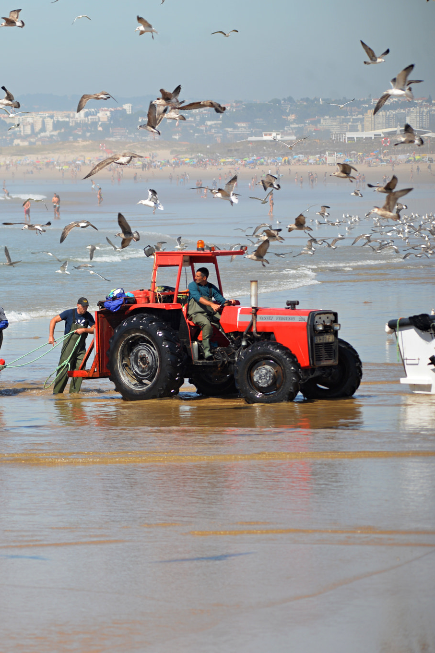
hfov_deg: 6.1
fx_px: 4095
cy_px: 327
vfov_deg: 9.1
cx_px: -54
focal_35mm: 226
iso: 100
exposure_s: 1/500
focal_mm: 150
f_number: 5.6
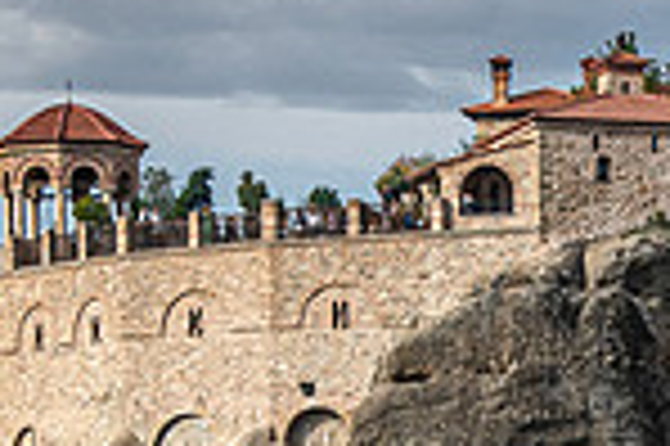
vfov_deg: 6.2
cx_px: 679
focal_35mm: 219
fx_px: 4071
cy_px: 747
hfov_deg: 9.3
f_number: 11
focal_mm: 35
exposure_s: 1/250
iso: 200
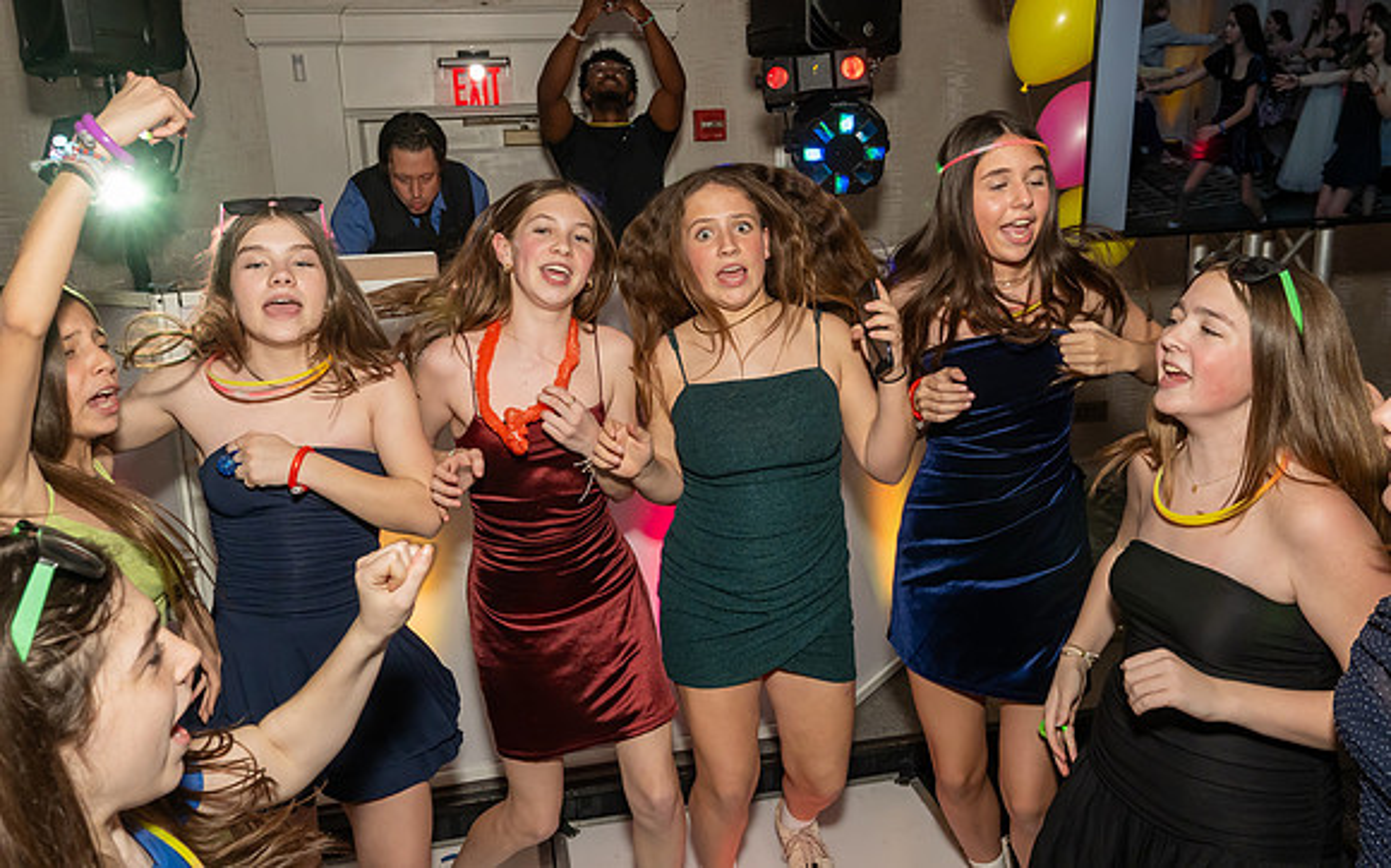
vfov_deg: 47.1
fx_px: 994
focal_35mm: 26
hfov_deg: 69.9
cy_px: 392
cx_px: 716
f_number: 7.1
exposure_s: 1/250
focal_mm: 17
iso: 800
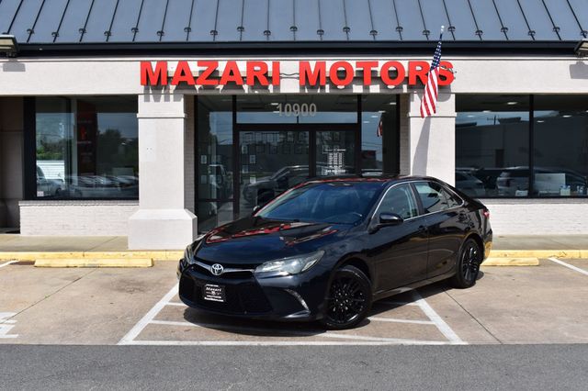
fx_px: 735
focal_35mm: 45
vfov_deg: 29.8
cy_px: 196
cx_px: 294
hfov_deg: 43.6
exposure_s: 1/500
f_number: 11
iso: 280
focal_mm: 30
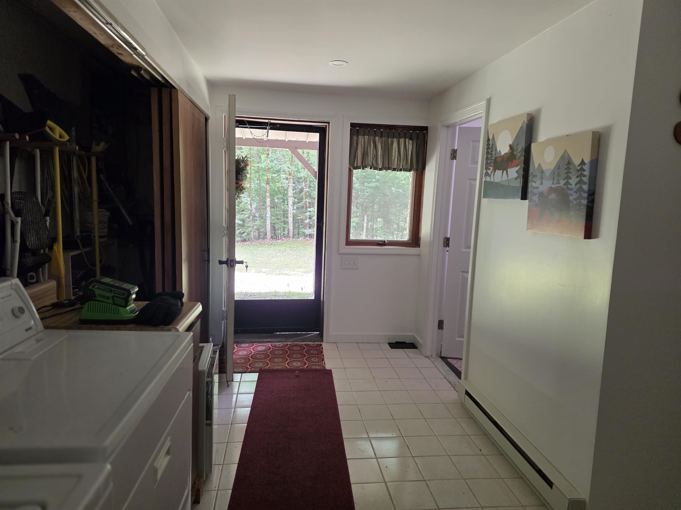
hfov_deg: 73.9
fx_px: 452
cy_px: 255
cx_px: 340
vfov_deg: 58.9
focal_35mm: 23
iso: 640
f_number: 1.7
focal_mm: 6.25
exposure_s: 1/240
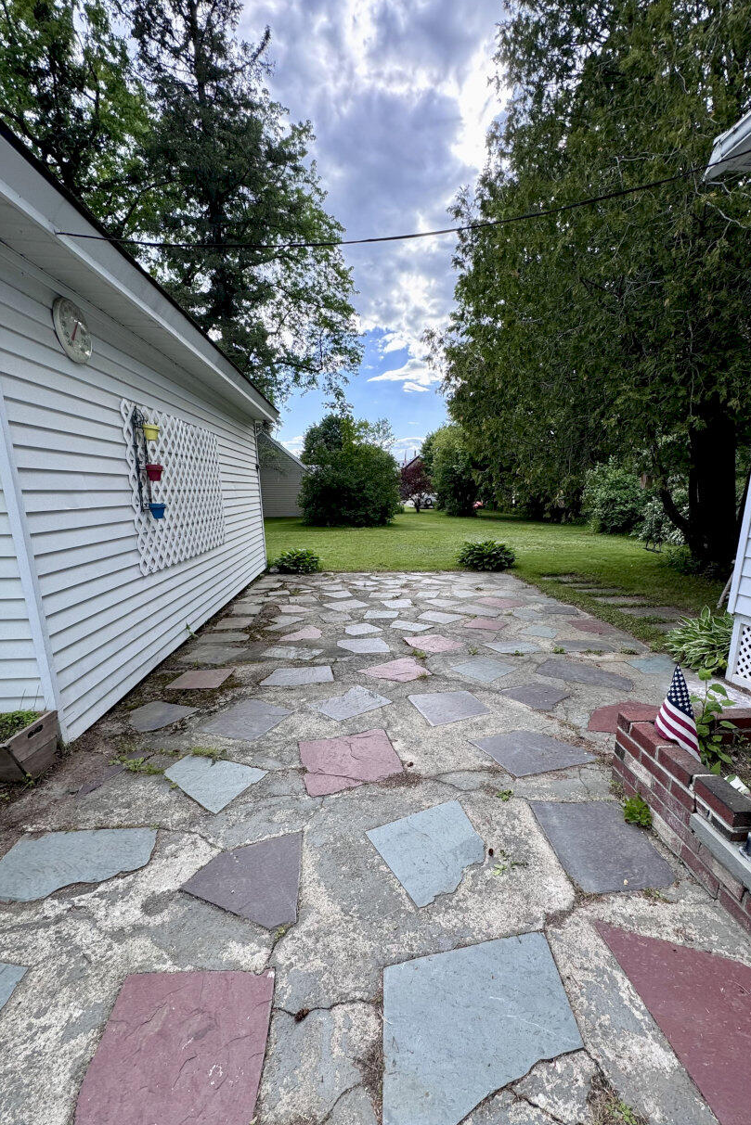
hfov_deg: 73.7
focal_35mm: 16
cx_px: 396
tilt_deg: -15.4
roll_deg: -0.5
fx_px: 500
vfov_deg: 96.4
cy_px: 615
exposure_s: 1/403
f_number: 2.2
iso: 40
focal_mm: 2.22
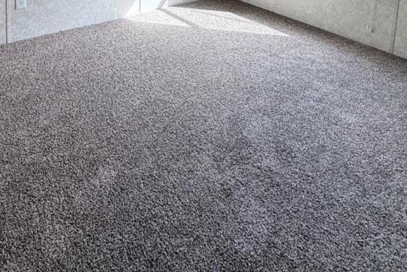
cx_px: 105
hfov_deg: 54.7
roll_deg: -1.7
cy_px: -74
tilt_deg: -6.5
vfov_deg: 31.6
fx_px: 373
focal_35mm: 33
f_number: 2.2
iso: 100
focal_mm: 2.22
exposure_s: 1/120
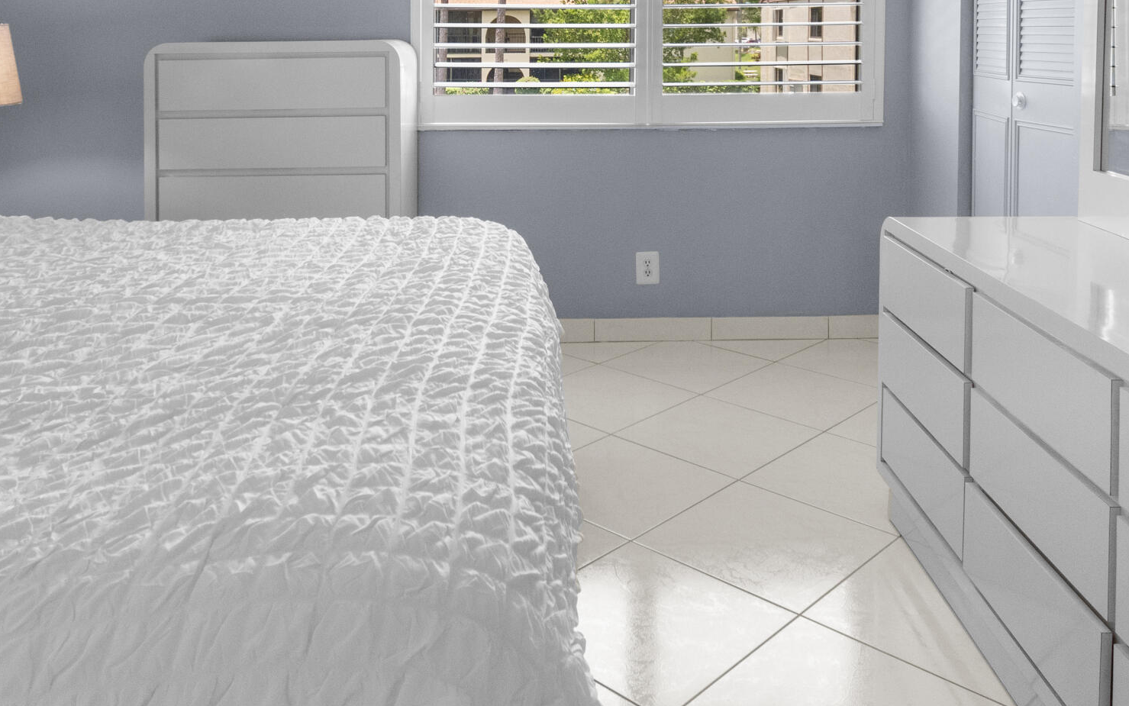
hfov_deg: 61.2
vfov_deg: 37.6
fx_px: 954
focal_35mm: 31
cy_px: 54
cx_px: 537
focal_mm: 10
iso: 100
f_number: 8
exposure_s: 1/15
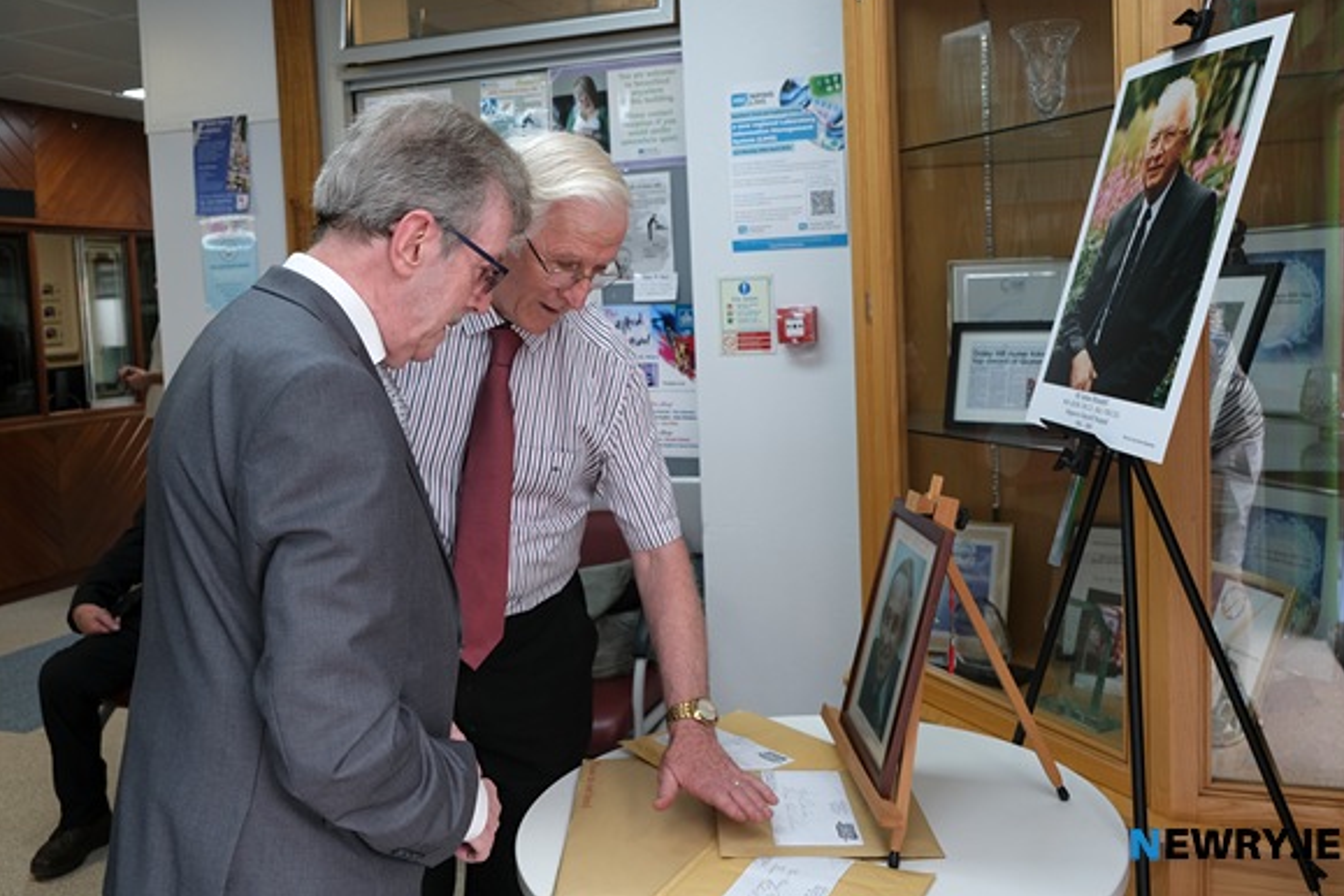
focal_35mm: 28
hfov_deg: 65.5
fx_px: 1045
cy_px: 434
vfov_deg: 46.4
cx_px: 694
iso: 400
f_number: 3.6
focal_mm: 18
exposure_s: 1/80
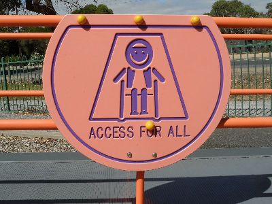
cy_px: 102
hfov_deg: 46.8
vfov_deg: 36.0
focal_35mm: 40
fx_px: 314
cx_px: 136
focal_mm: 6.5
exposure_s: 1/750
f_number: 5.2
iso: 80
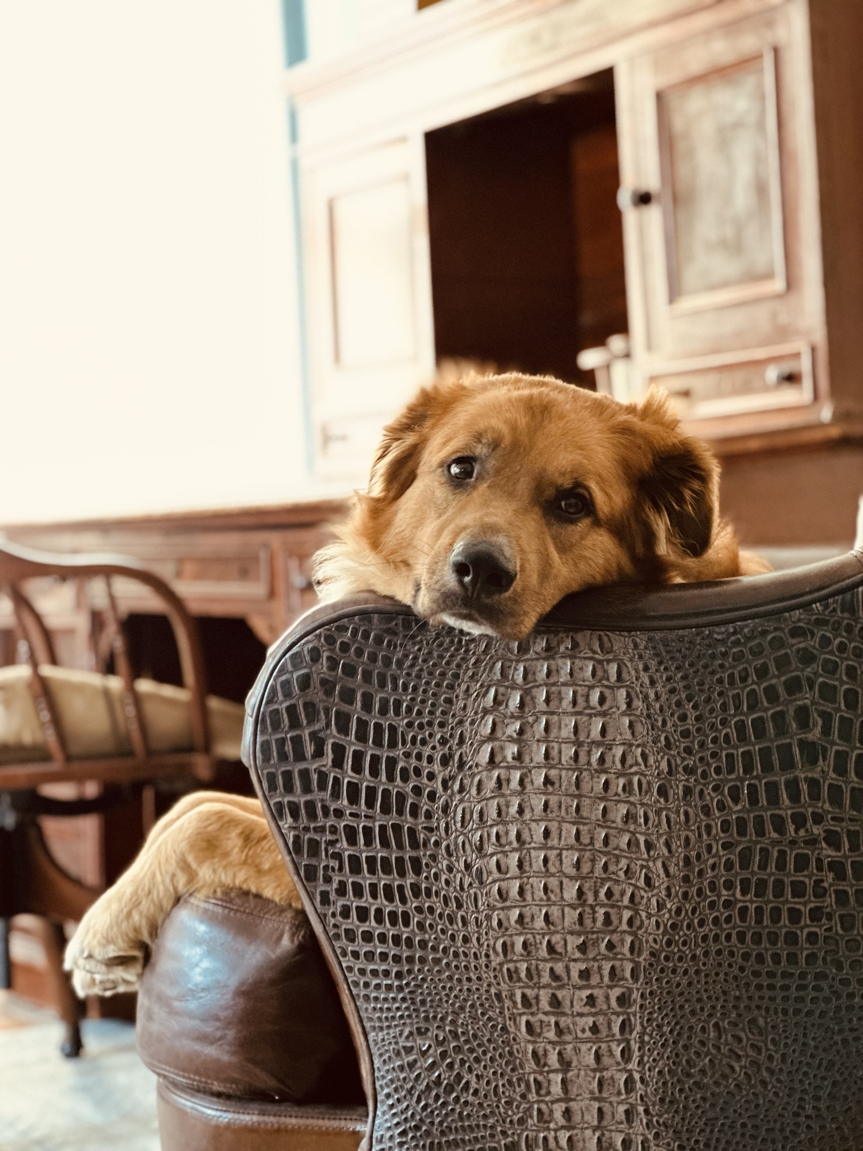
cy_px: 576
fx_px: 2560
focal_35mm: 77
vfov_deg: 25.3
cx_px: 432
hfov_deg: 19.1
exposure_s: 1/15
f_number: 2.8
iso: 800
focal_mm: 9
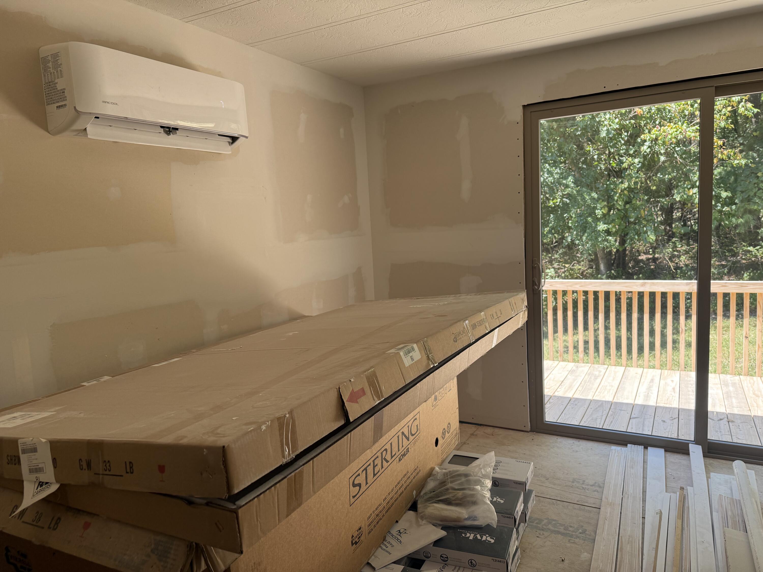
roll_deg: +3.4
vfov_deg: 56.8
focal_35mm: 24
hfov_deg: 71.6
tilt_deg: -7.0
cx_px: 382
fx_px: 529
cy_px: 286
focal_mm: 6.76
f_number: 1.78
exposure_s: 1/276
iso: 100
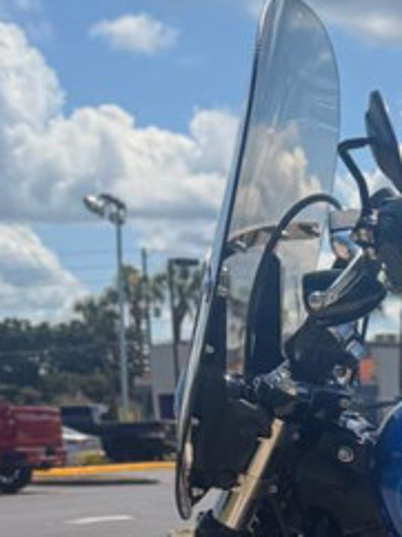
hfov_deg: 12.5
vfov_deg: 16.8
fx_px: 1644
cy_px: 813
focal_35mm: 106
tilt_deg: -11.7
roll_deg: +1.2
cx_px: 755
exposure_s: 1/4405
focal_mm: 6.76
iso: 100
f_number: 1.78
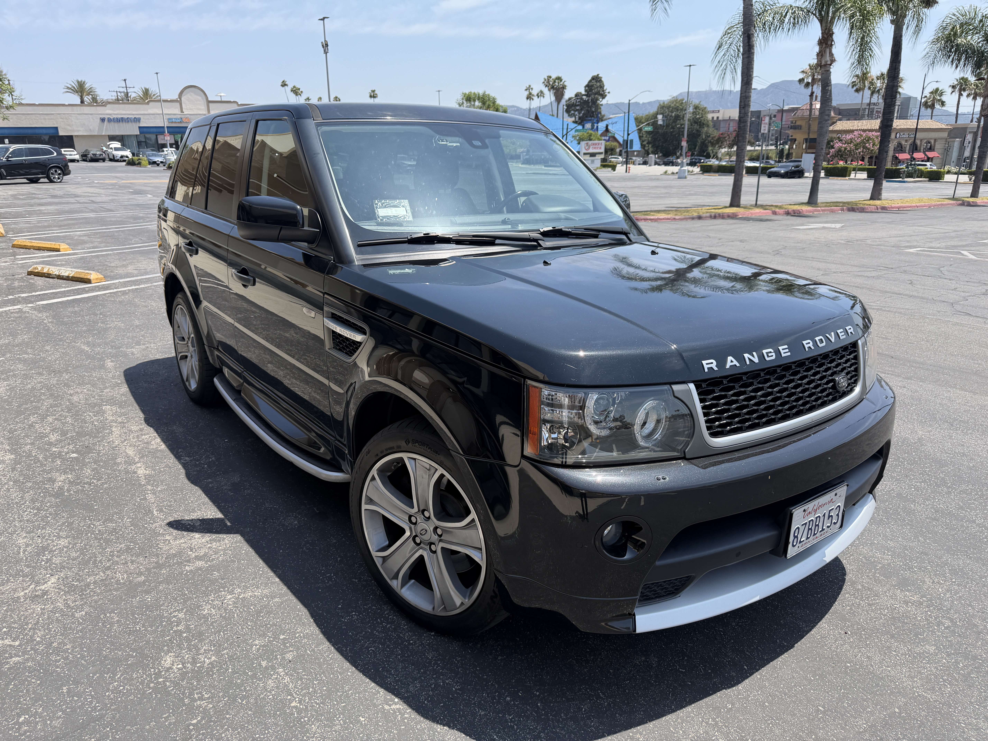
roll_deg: +0.4
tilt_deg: -18.4
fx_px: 685
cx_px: 494
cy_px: 370
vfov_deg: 56.8
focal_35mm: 24
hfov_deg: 71.6
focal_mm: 6.76
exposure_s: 1/2299
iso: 80
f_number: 1.78
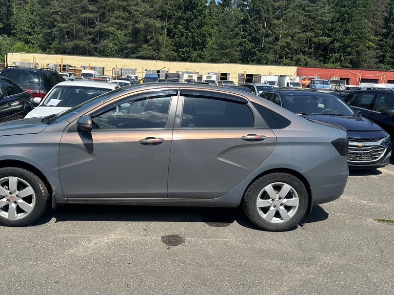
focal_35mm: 32
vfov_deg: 44.1
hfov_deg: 56.6
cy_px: 154
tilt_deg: -10.6
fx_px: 364
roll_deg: -2.3
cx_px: 170
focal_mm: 6.86
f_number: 1.78
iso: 80
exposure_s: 1/3861
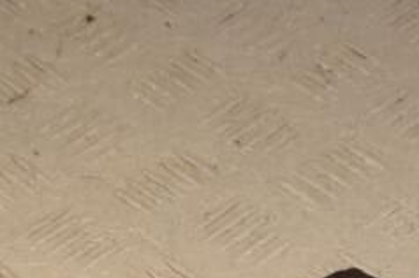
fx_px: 2290
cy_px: 338
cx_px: 232
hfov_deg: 10.5
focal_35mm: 197
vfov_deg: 6.9
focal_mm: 52
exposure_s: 1/200
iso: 800
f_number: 9
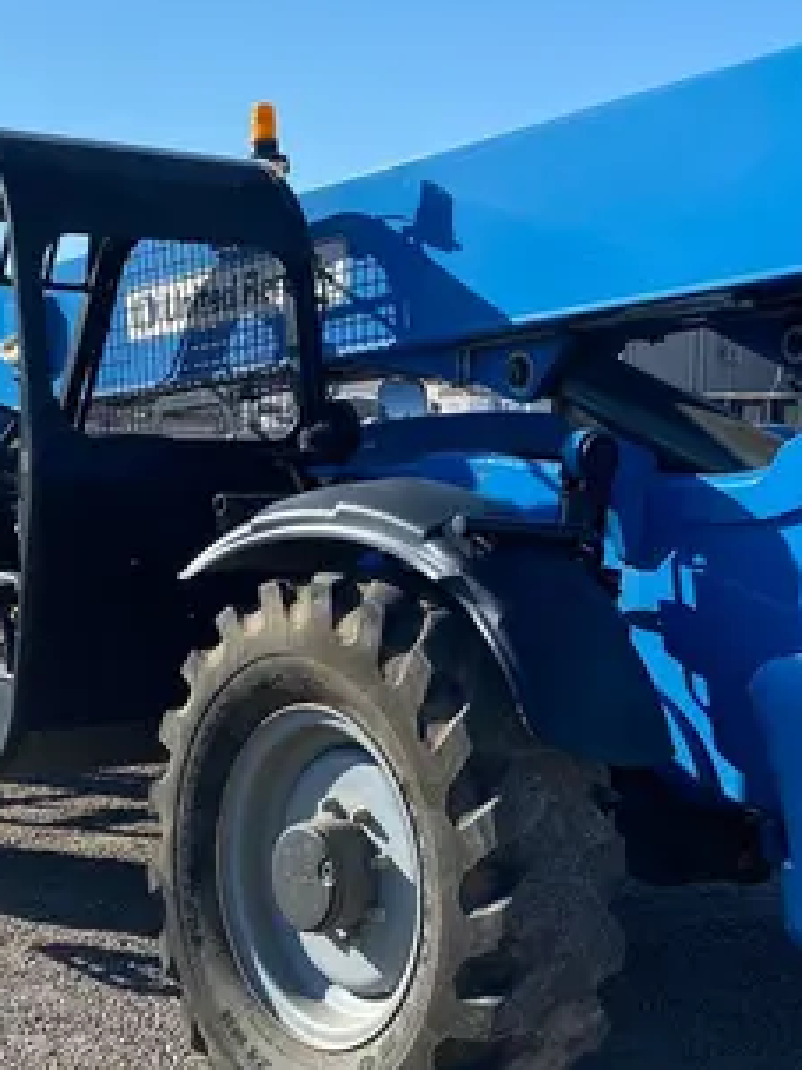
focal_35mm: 63
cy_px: 627
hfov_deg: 23.2
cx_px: 509
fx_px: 1948
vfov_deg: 30.7
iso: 32
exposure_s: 1/2066
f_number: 1.8
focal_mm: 4.25
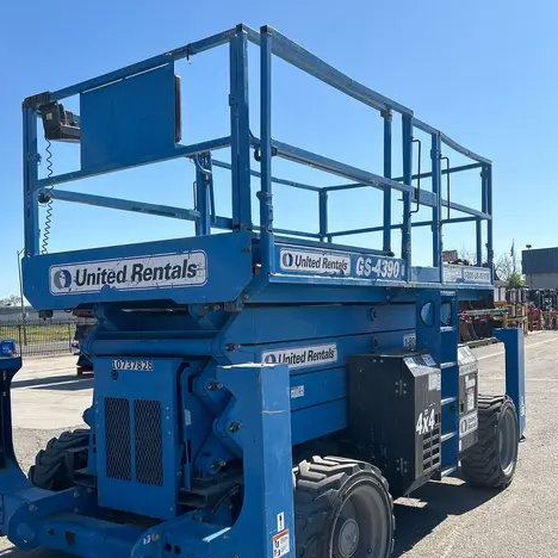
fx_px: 657
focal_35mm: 36
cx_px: 254
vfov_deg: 45.7
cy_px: 342
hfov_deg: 46.0
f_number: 1.5
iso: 50
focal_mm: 5.7
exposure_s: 1/4115
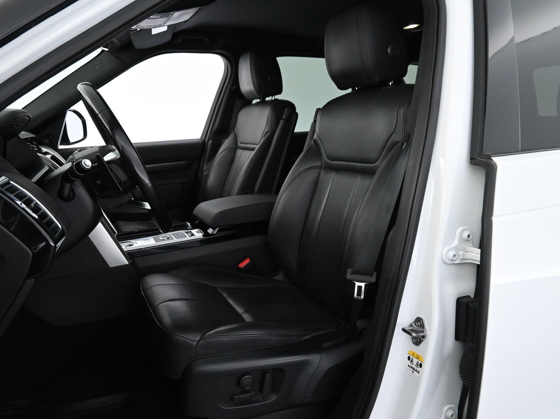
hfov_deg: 65.2
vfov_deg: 51.3
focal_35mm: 27
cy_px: 210
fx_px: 437
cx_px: 256
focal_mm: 16
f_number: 4.5
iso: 4000
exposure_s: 1/80
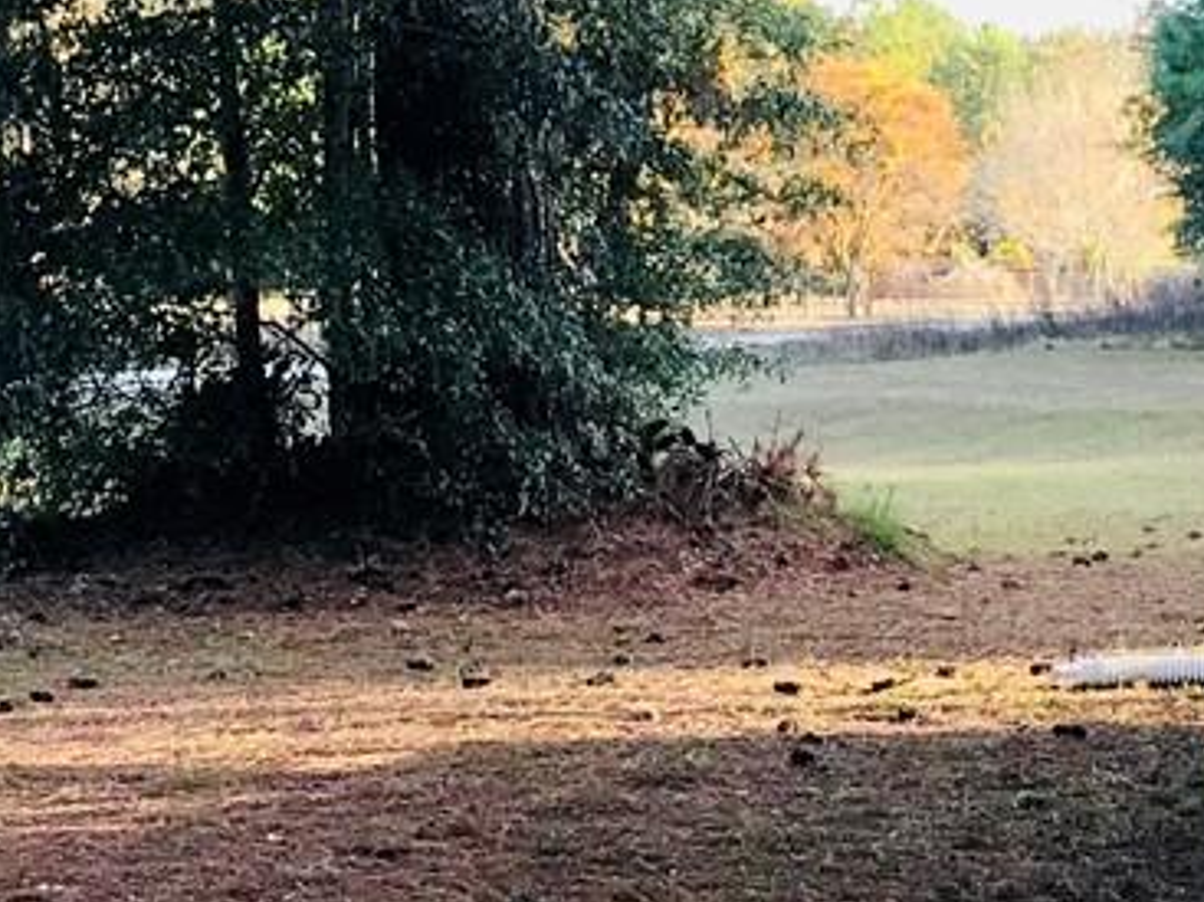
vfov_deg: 12.1
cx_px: 823
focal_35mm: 122
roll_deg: +0.3
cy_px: 358
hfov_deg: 16.1
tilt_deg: -1.0
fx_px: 4242
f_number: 1.8
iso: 25
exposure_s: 1/120
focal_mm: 3.99
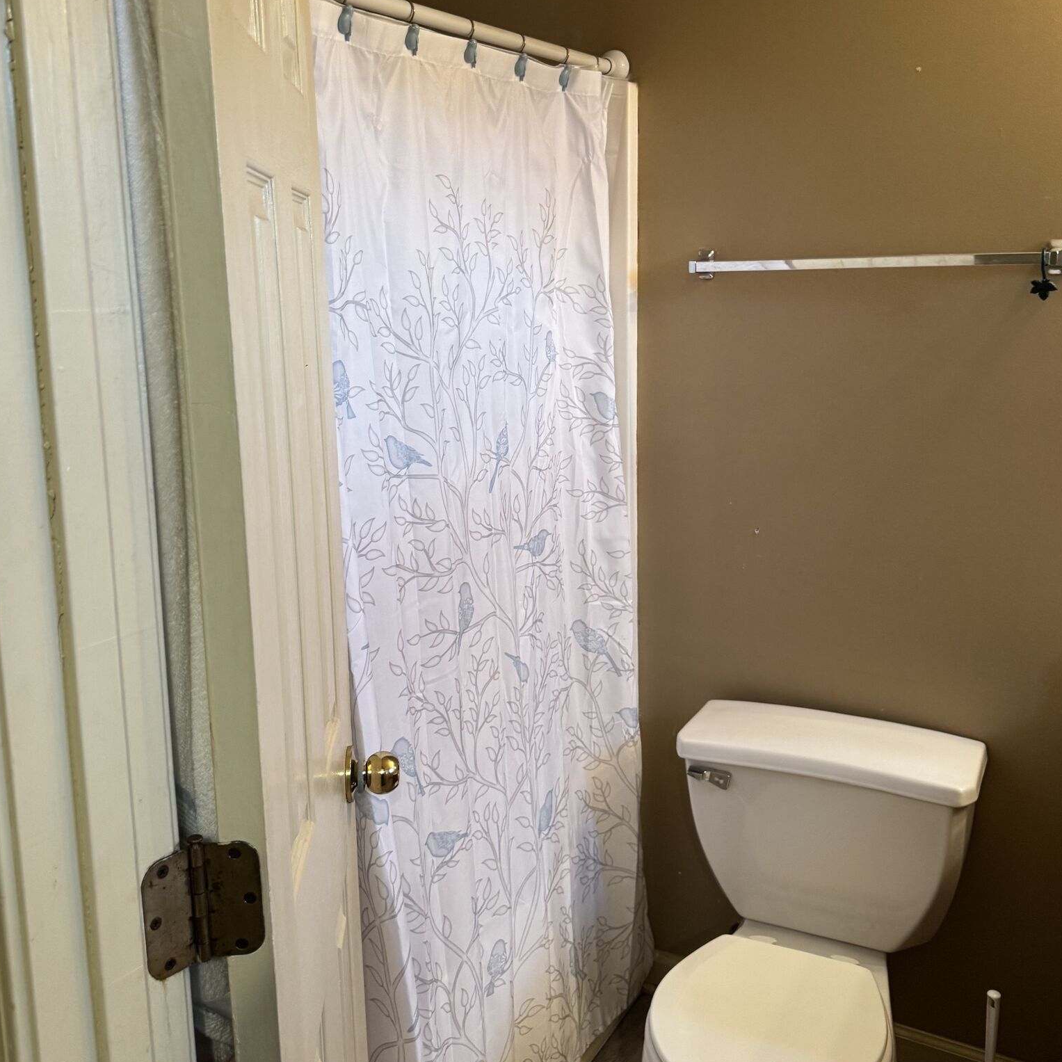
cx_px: 537
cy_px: 448
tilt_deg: -8.7
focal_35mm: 32
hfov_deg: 51.1
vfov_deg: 50.9
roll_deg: +1.4
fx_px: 1111
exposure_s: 1/60
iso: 250
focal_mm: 6.76
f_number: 1.78
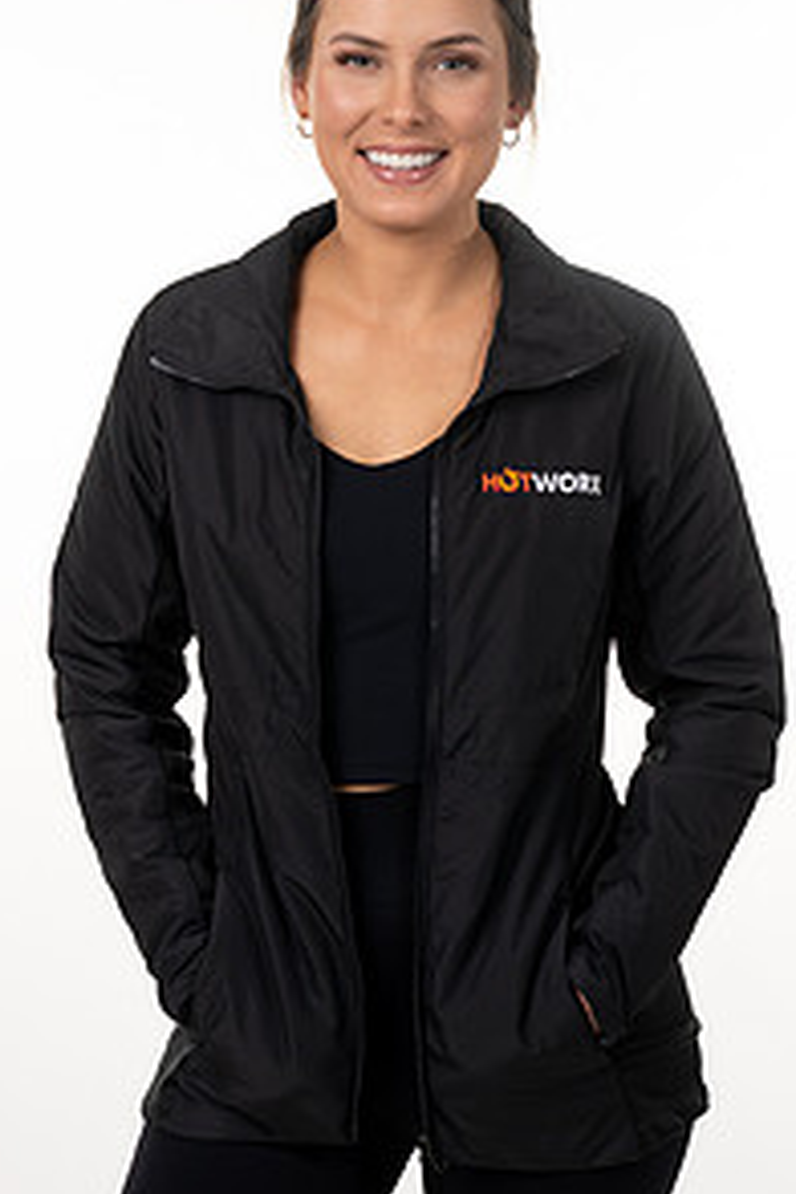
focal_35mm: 130
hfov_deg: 10.5
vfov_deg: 15.8
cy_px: 593
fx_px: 4311
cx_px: 435
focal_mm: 85
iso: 200
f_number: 4
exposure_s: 1/160
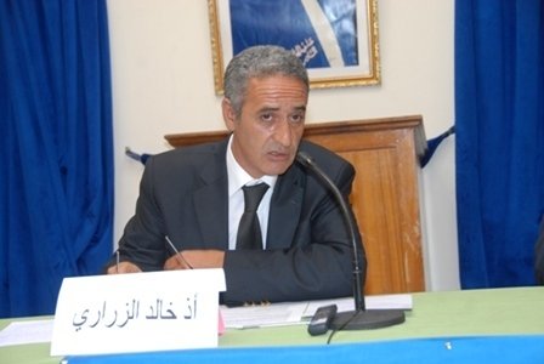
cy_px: 182
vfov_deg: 16.3
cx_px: 272
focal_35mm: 84
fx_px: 1271
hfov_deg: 24.2
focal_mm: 56
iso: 400
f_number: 5.6
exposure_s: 1/60
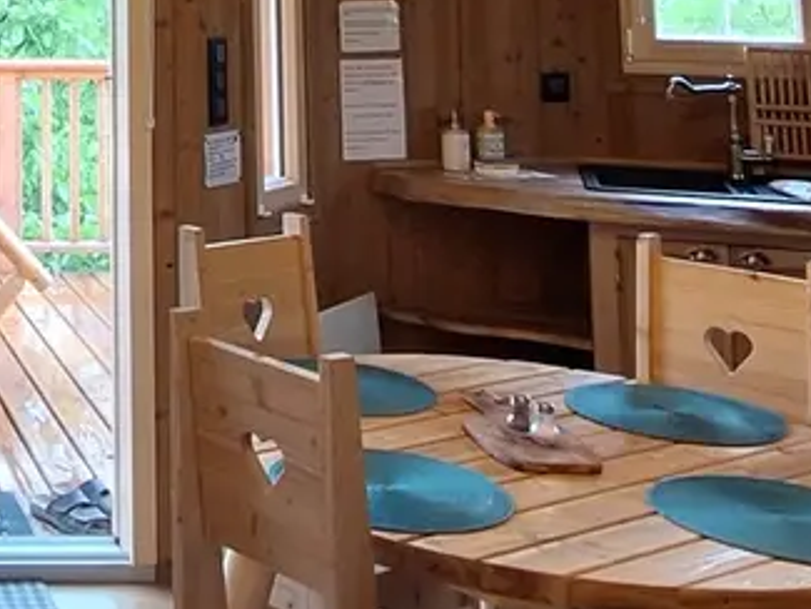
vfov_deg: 20.0
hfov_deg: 26.4
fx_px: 1500
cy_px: -285
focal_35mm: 64
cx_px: -195
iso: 64
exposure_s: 1/50
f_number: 2.2
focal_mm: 1.74
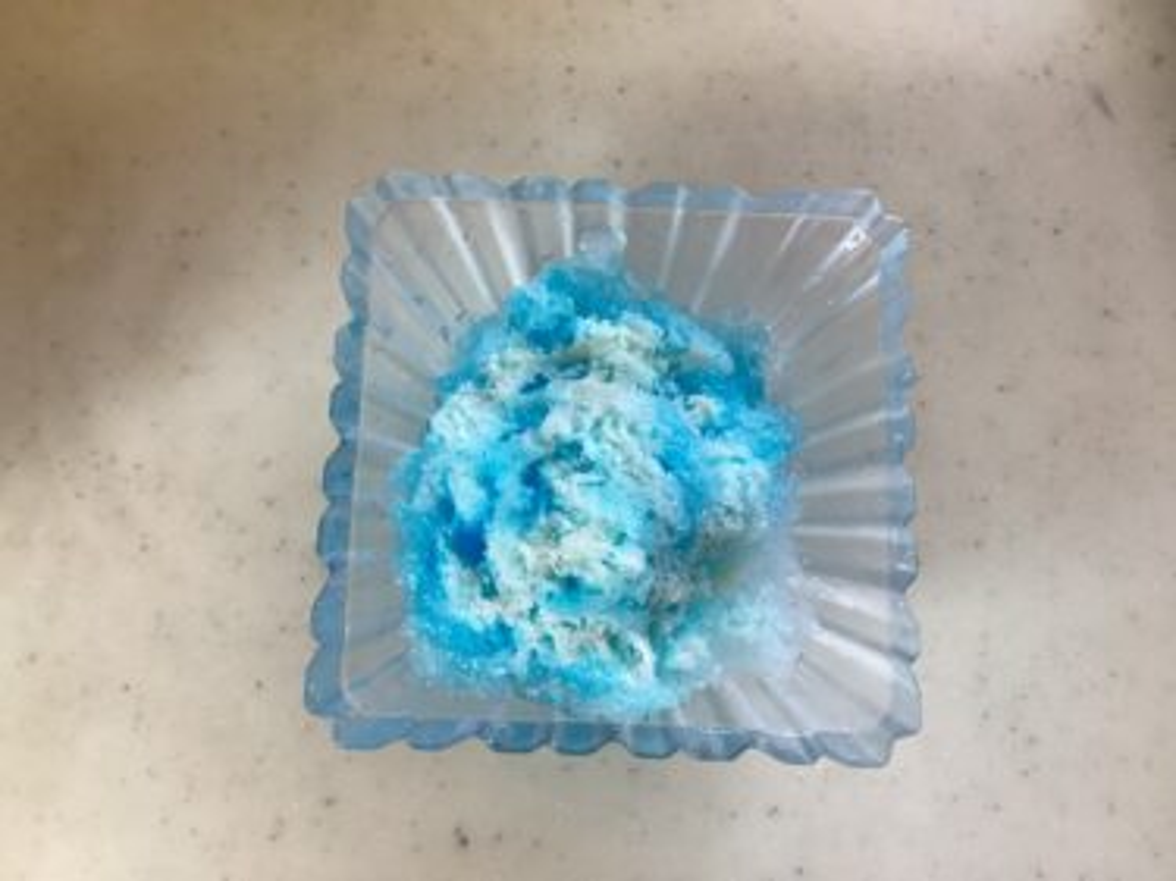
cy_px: 440
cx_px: 588
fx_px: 1053
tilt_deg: -78.0
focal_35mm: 31
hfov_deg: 58.4
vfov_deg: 45.4
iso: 80
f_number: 2.4
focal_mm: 3.3
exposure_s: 1/120
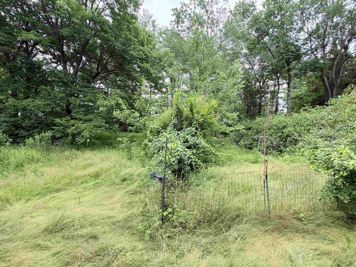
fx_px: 154
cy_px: 132
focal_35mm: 15
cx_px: 188
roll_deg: -0.6
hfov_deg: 98.1
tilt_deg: -2.4
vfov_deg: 81.7
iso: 40
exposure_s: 1/230
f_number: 2.2
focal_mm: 2.22
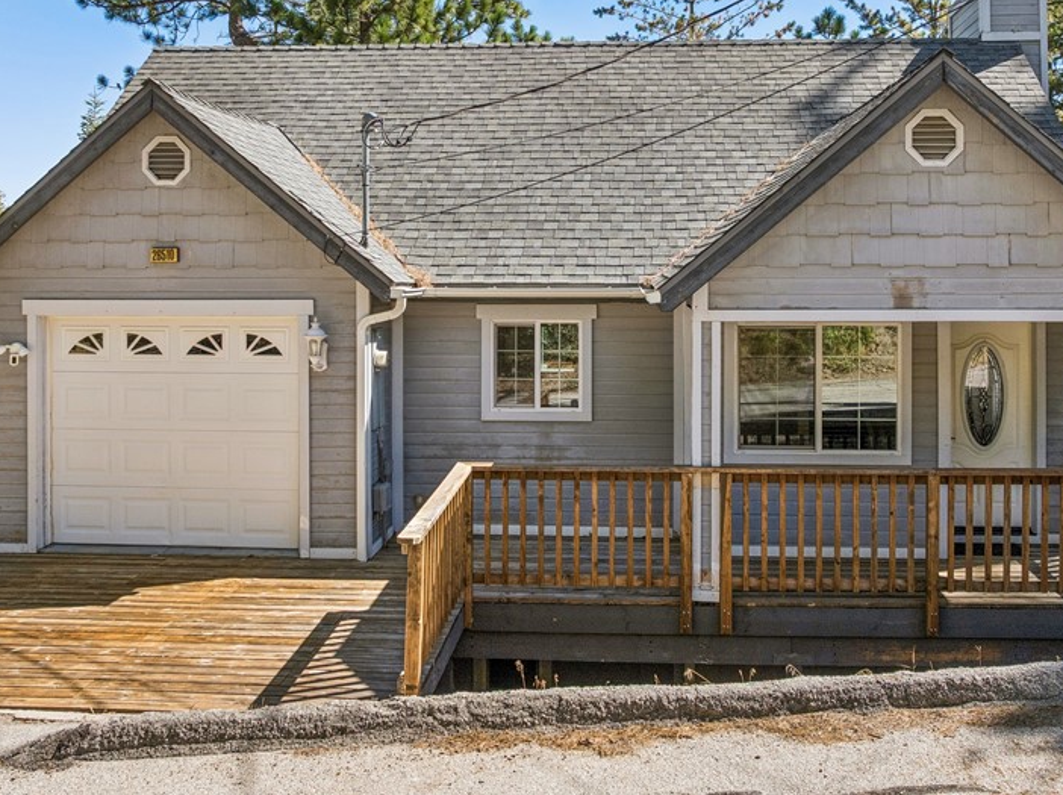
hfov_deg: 52.6
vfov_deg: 40.1
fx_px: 1074
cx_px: 577
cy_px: 262
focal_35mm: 35
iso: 100
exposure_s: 1/50
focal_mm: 12.3
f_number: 2.8
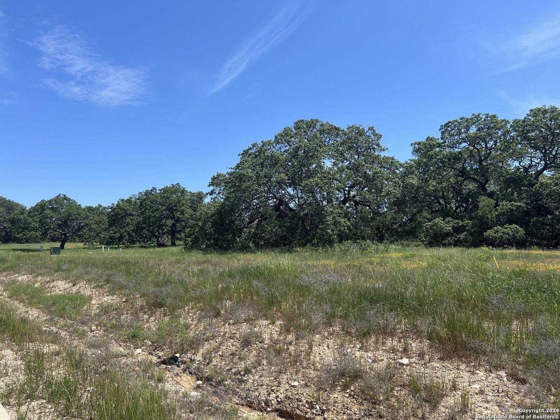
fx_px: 421
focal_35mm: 26
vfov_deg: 53.1
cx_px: 280
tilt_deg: +4.9
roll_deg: +1.0
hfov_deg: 67.3
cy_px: 210
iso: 50
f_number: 1.5
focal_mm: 5.7
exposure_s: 1/3165
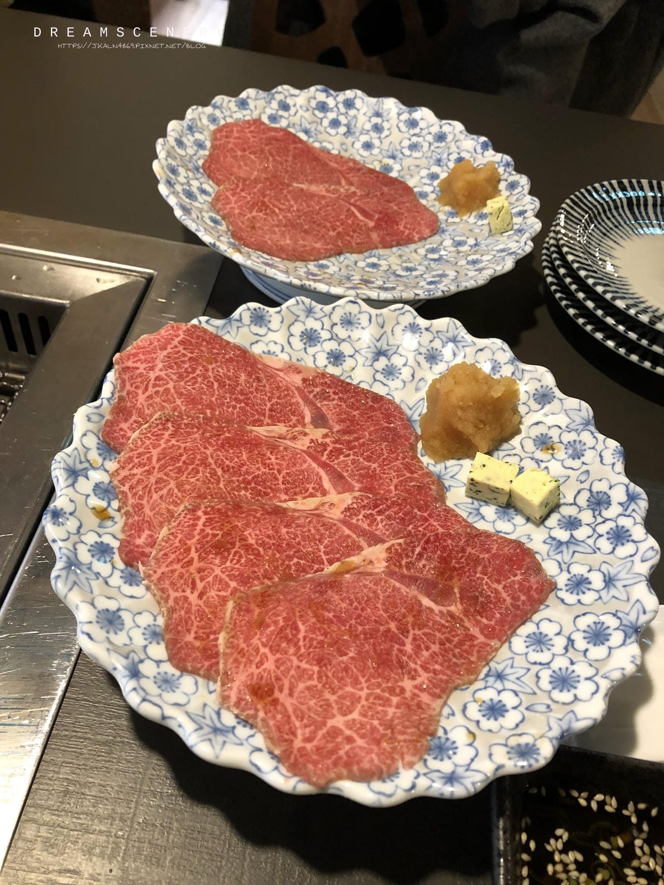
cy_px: 442
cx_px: 332
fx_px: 716
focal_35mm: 28
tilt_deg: -48.3
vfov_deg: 63.4
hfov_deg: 49.7
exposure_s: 1/15
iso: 100
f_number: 1.8
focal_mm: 3.99
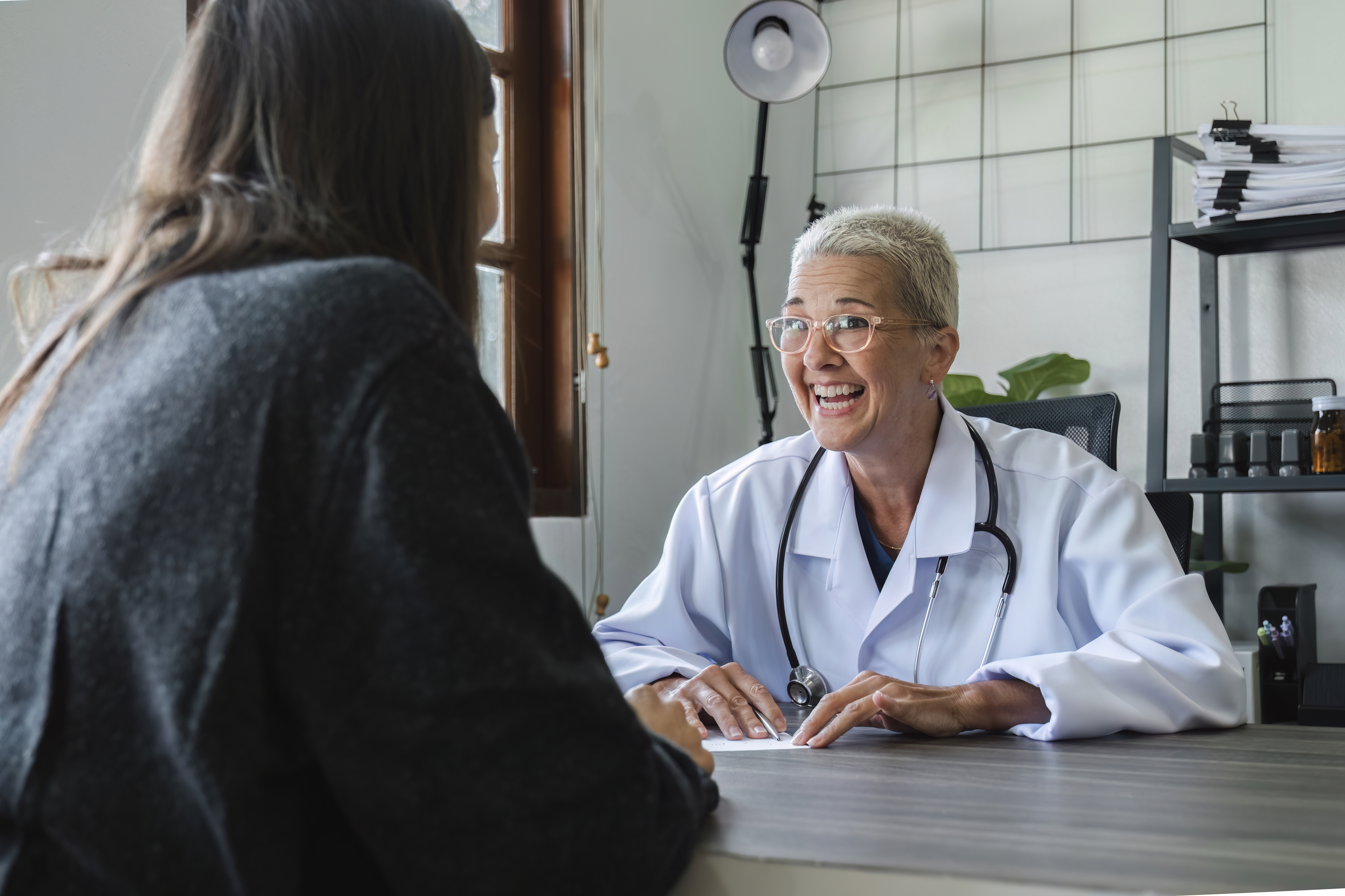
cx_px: 672
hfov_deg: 44.5
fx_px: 1644
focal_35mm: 44
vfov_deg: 30.5
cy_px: 448
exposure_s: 1/160
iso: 640
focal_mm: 29.2
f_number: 2.8
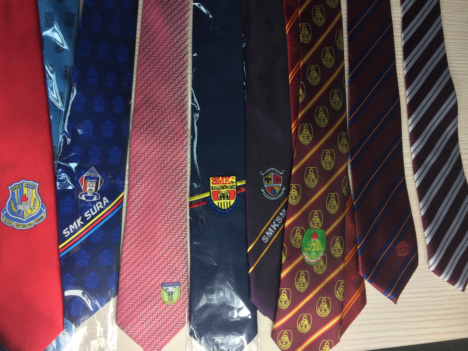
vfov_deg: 48.2
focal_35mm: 29
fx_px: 392
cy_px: 176
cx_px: 234
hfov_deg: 61.7
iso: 32
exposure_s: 1/50
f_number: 2.2
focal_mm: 4.15
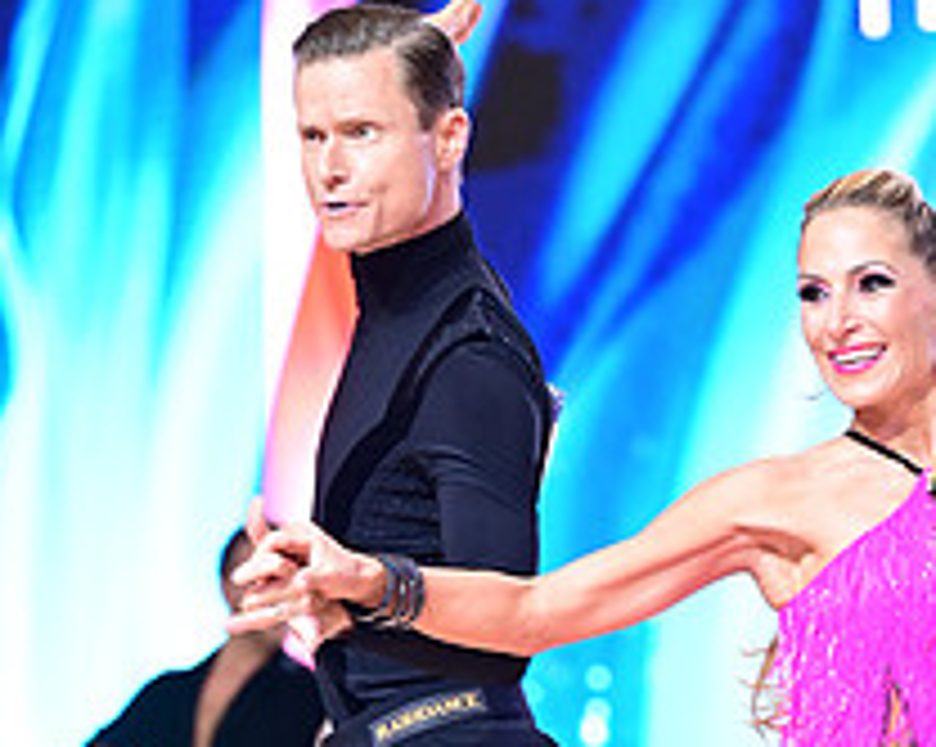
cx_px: 738
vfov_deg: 5.1
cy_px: 1026
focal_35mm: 301
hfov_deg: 6.4
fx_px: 8330
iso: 1600
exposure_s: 1/250
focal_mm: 115
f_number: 3.2
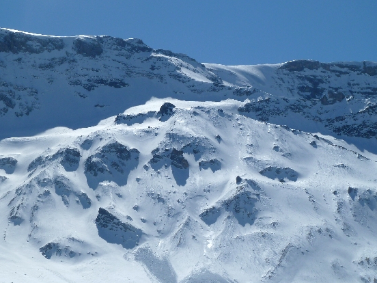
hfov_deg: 19.8
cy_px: 120
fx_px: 1078
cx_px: 142
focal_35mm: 99
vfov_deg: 14.9
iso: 80
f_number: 6.3
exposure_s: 1/1000
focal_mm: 12.8
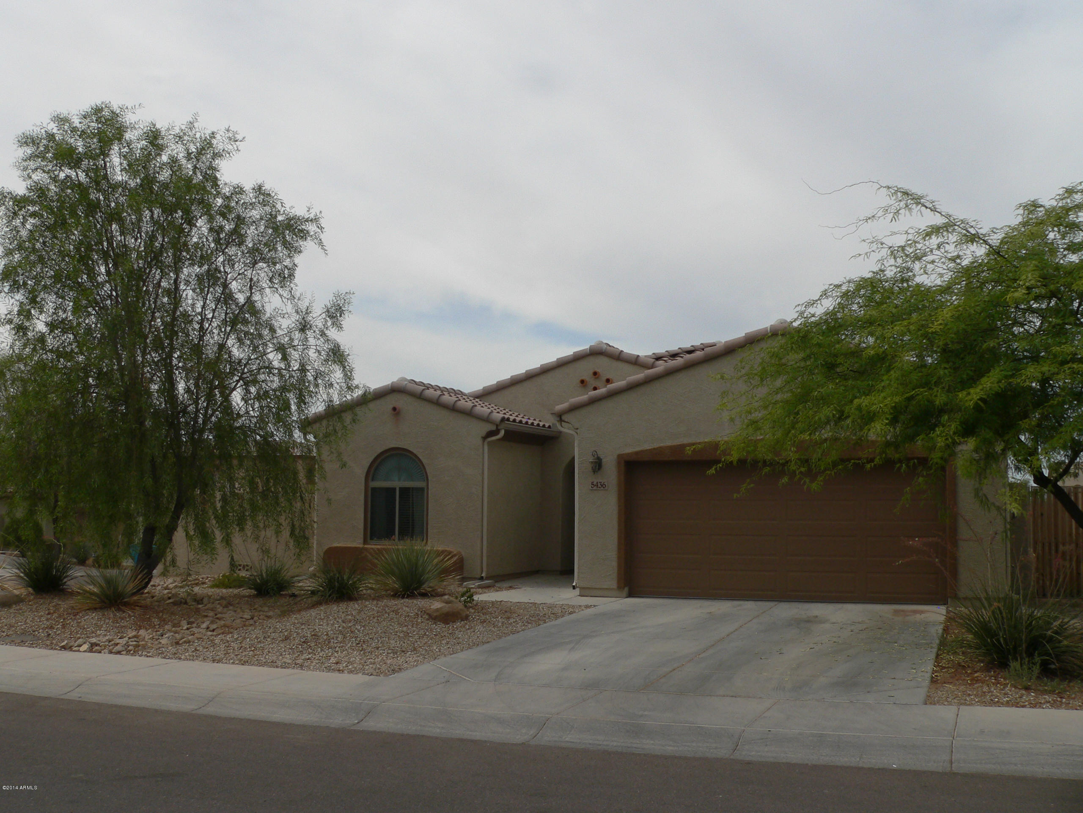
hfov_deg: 51.4
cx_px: 542
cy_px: 406
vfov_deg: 39.7
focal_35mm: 36
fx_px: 1126
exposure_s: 1/1000
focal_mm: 6
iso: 80
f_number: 4.6
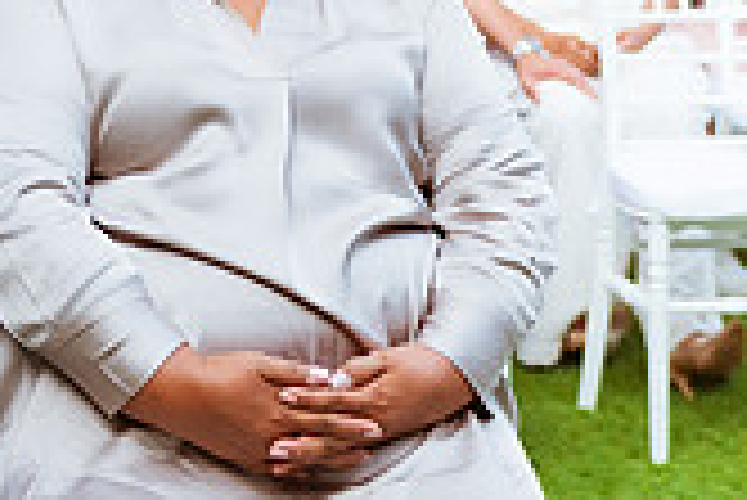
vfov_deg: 11.2
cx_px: 56
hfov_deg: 16.8
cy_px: -136
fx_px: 2492
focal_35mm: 120
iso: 100
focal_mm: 31
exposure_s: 1/1250
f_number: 2.8
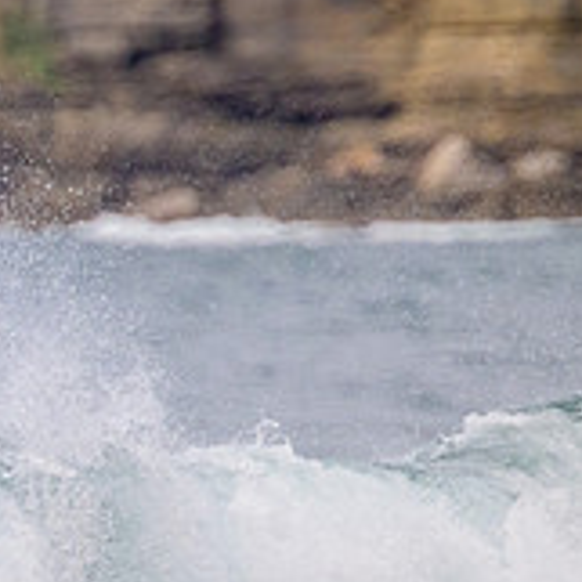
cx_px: -459
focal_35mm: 2454
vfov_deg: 0.7
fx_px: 46679
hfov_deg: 0.7
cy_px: 540
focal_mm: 800
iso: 2000
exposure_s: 1/2000
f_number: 11
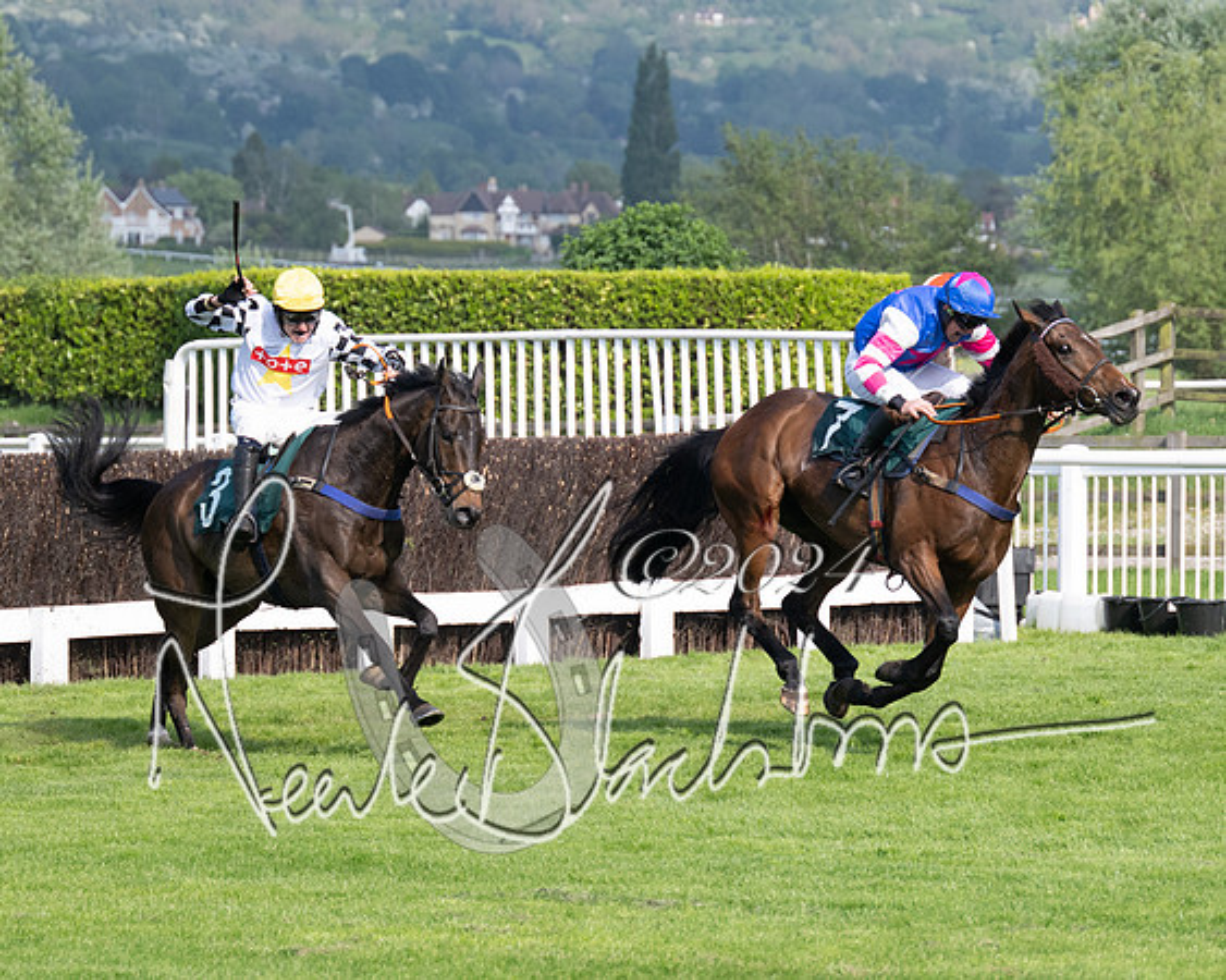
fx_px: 6903
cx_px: 770
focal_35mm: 190
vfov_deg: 8.1
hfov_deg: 10.1
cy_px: 503
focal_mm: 103
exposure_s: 1/2500
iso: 400
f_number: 4
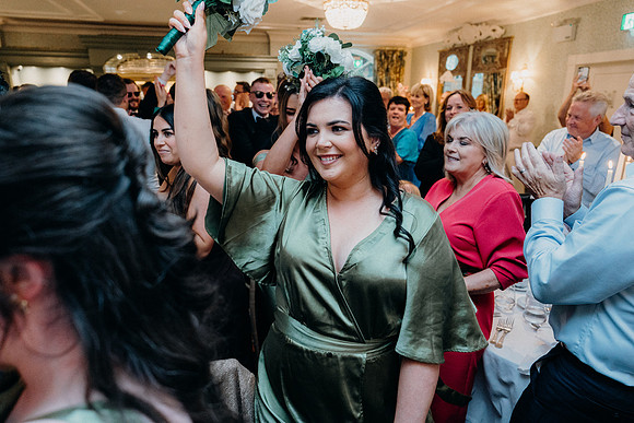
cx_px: 317
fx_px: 423
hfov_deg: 73.7
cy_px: 212
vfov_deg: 53.2
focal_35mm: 24
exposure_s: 1/160
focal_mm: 24
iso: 2500
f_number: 3.5
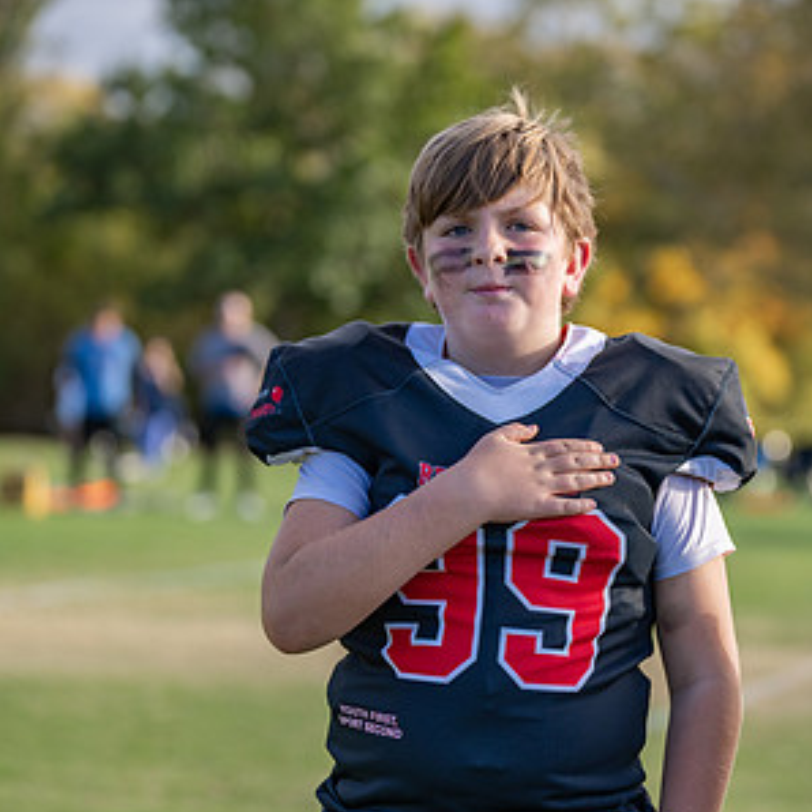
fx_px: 4167
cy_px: 459
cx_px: 526
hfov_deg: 11.1
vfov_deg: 11.1
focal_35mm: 157
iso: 100
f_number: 2.8
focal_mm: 95
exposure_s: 1/640
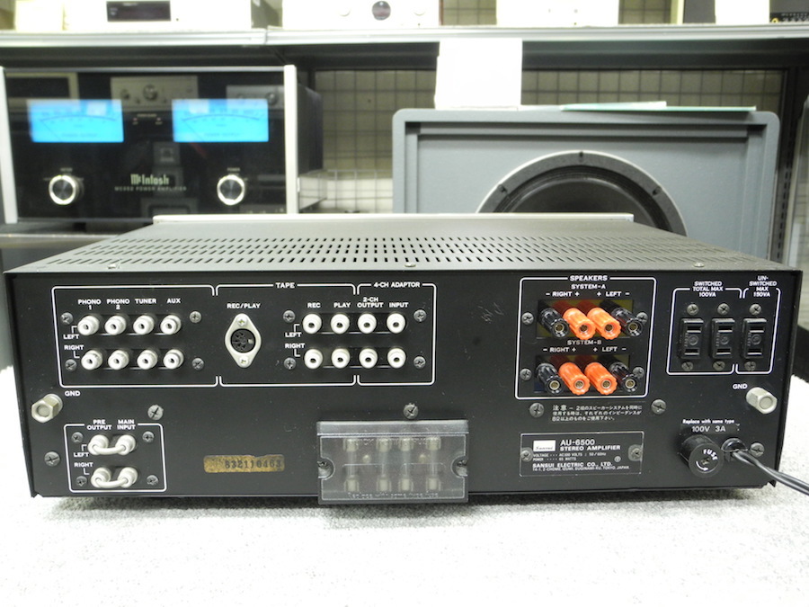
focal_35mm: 32
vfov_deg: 44.2
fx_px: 748
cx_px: 404
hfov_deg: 56.8
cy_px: 304
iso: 400
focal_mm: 6.8
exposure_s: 1/11
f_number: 2.8
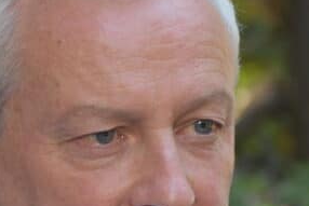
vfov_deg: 4.9
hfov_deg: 7.3
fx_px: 2430
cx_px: 95
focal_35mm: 283
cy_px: 161
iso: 800
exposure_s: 1/160
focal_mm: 90
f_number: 5.3
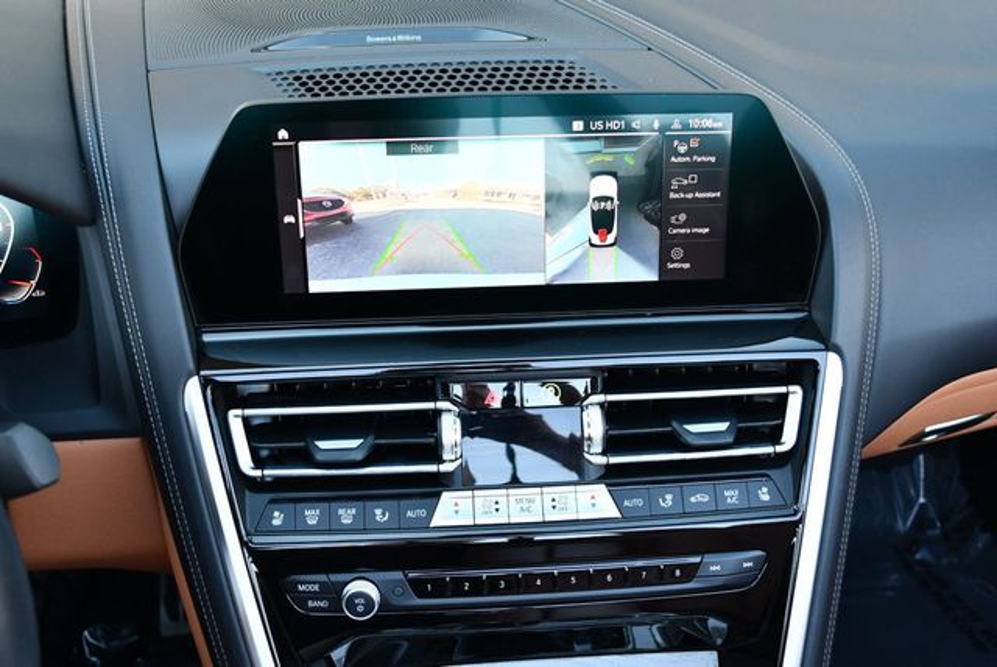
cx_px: 498
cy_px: 334
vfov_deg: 36.9
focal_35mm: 36
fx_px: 998
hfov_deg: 53.1
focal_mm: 18
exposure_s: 1/250
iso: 800
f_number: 3.5
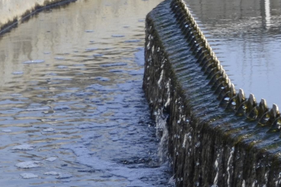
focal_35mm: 406
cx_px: 587
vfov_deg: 3.4
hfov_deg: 5.0
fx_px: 3173
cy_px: 57
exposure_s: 1/200
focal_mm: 55
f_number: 7.1
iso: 100
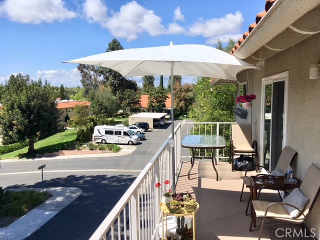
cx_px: 160
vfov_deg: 48.2
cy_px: 120
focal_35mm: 29
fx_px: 268
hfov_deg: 61.7
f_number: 2.2
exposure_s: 1/2079
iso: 25
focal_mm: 4.15
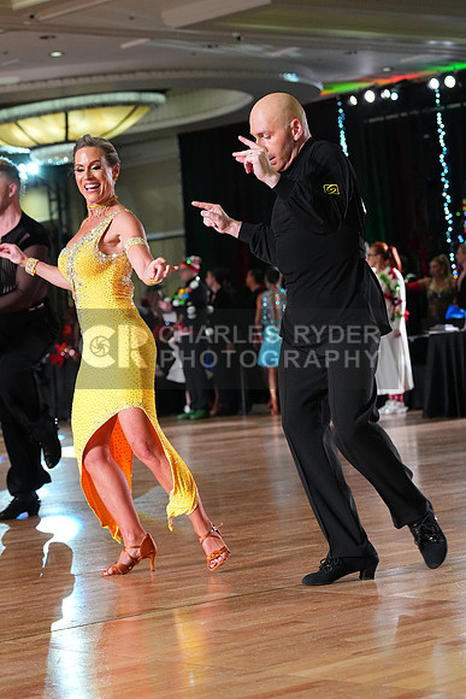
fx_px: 1843
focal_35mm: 95
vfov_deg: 21.5
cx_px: 233
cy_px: 350
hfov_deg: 14.4
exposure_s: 1/400
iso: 8000
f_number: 5.6
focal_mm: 95
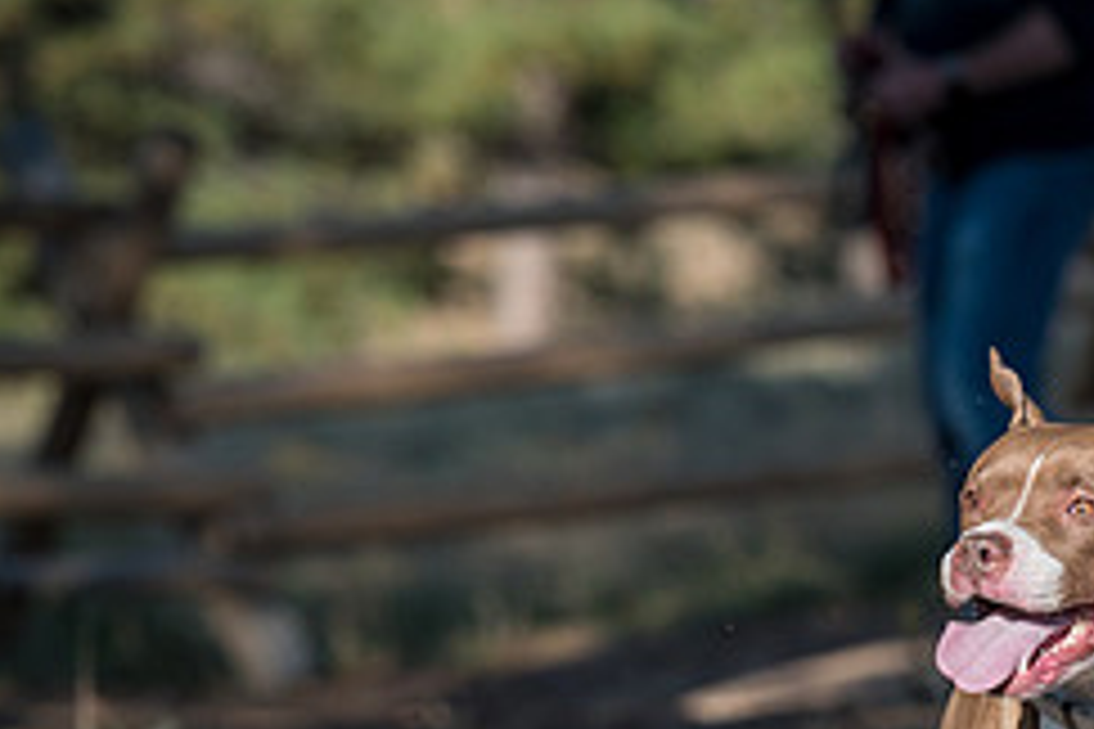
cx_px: 973
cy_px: 889
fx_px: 13644
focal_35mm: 449
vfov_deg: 3.1
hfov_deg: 4.6
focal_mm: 155
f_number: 4
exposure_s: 1/1600
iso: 200
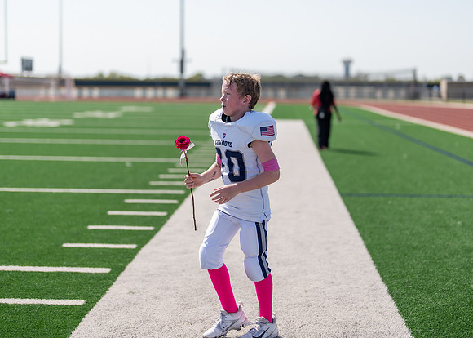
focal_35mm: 63
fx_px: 853
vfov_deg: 22.4
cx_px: 249
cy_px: 133
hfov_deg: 31.0
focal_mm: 50
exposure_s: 1/10000
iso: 100
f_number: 1.2
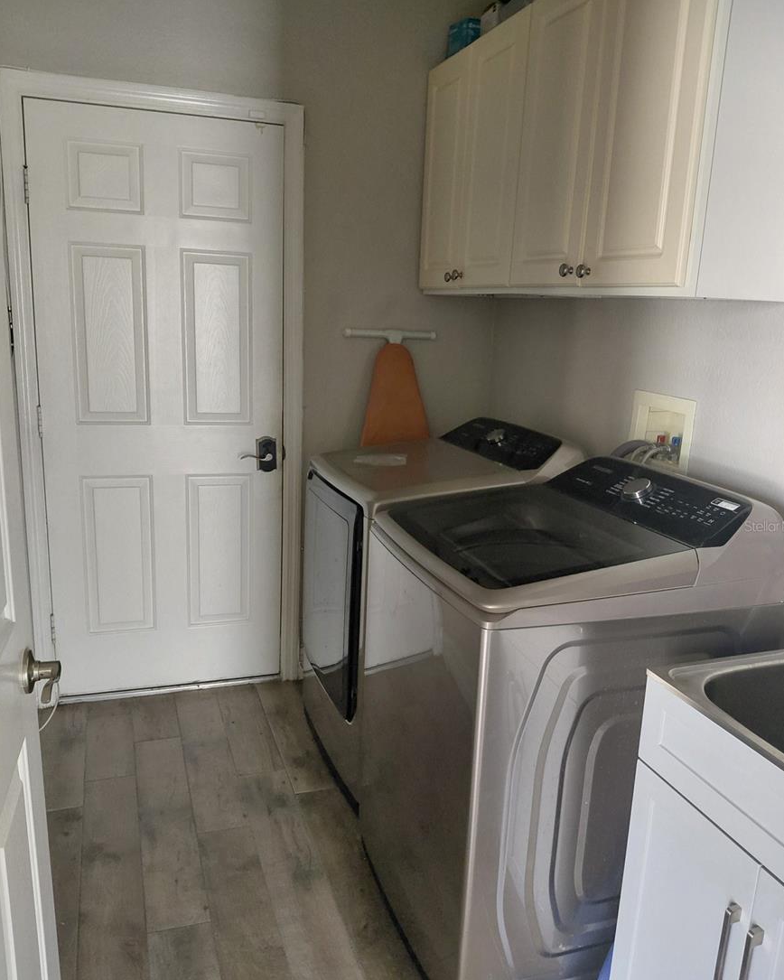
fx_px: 783
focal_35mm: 27
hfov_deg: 53.2
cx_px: 402
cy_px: 526
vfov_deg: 64.0
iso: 400
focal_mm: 4.69
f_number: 1.8
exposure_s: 1/24
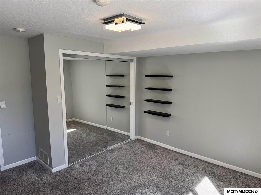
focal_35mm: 24
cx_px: 130
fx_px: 181
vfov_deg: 56.8
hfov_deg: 71.6
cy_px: 98
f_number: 1.78
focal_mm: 6.76
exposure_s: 1/222
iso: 50
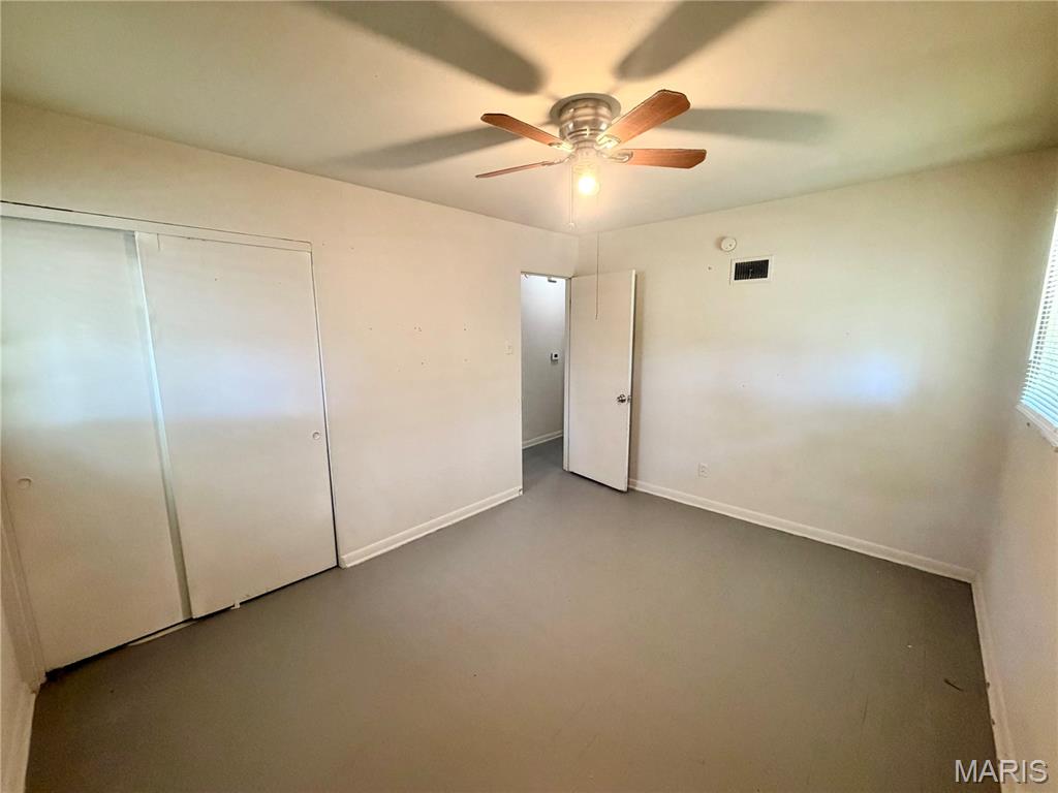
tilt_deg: -9.9
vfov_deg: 85.7
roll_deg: +0.6
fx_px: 428
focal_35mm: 14
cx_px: 529
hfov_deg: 102.1
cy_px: 396
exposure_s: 1/60
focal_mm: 2.22
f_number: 2.2
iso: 320
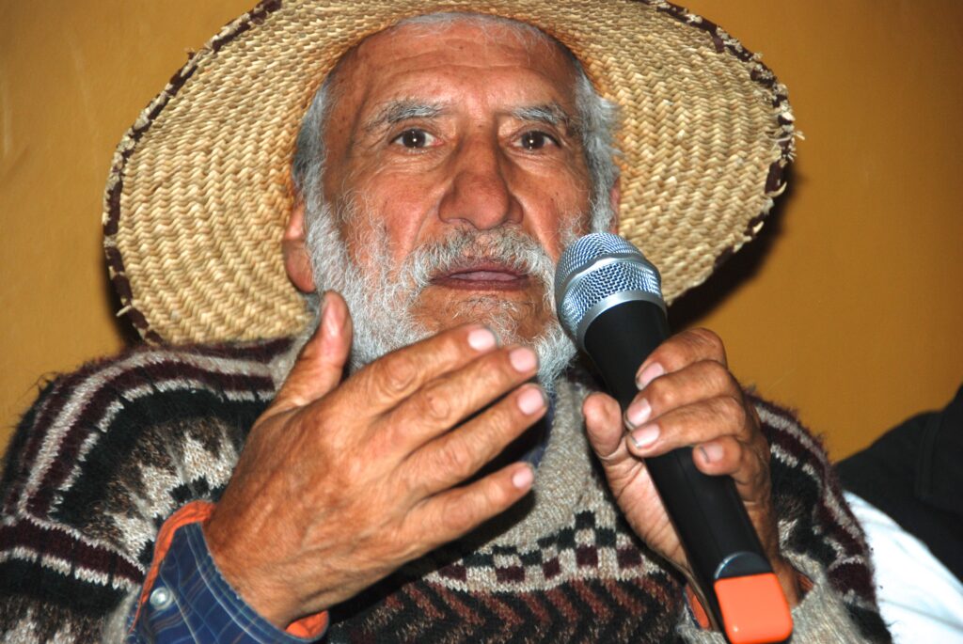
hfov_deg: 10.5
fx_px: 5221
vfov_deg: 7.1
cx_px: 482
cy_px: 322
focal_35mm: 195
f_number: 5.6
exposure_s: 1/60
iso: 320
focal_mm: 130
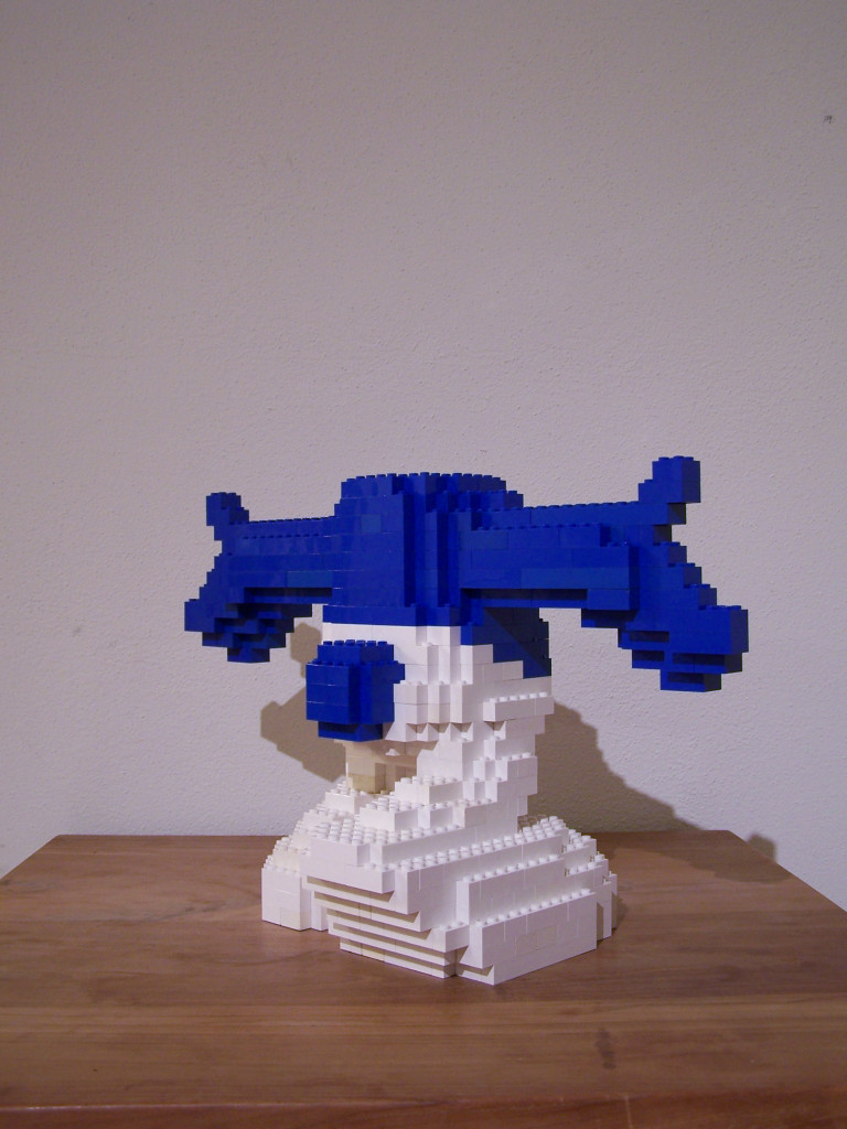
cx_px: 424
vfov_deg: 49.0
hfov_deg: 37.7
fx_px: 1240
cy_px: 564
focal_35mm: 38
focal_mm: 6.3
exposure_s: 1/2
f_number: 2.8
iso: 80
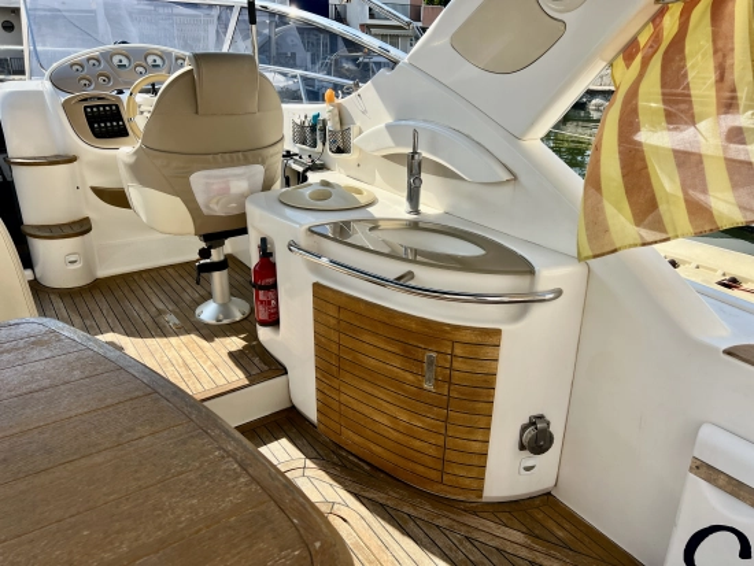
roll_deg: -0.2
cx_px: 377
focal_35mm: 26
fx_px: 567
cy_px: 283
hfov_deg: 67.3
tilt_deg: -21.1
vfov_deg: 53.1
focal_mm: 5.7
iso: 50
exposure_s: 1/2353
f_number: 1.5
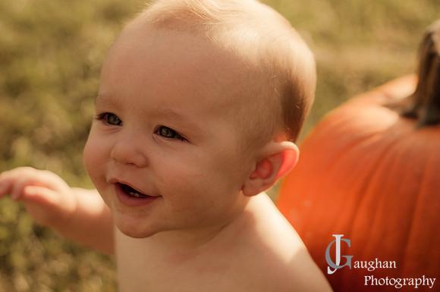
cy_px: 146
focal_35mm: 75
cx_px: 220
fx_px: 915
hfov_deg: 27.0
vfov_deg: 18.1
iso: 640
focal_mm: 50
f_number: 2.8
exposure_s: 1/8000
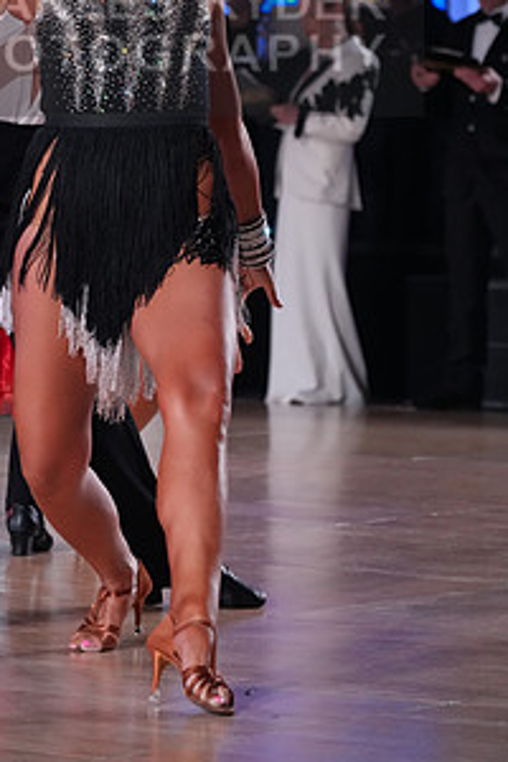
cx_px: 75
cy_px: 33
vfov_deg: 10.1
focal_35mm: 203
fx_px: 4296
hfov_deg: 6.8
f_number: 4
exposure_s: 1/500
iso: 3200
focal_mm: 105
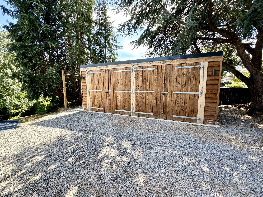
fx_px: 106
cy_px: 98
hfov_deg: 102.1
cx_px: 132
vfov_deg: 85.7
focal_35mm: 14
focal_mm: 2.22
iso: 40
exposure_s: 1/230
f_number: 2.2
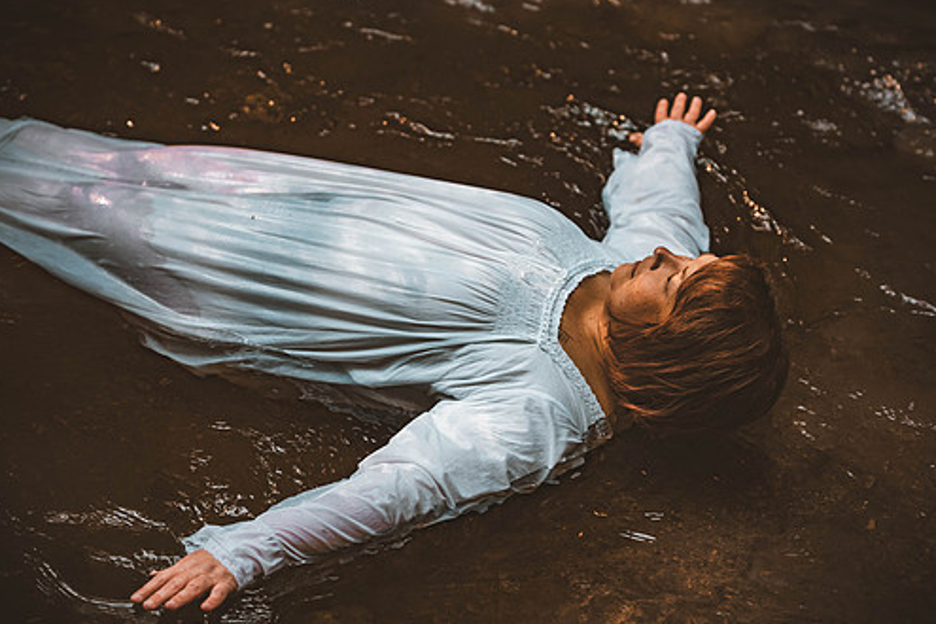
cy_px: 309
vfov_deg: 16.7
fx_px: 2132
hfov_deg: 24.8
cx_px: 494
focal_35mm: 82
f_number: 2.8
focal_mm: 70
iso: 1000
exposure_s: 1/400
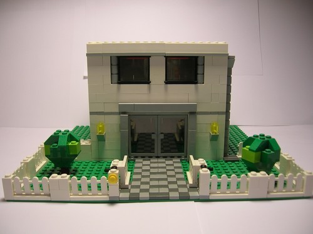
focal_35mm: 34
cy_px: 117
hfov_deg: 54.0
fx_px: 307
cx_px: 156
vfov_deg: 41.7
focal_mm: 5.7
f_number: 2.9
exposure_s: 1/12.4
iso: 50
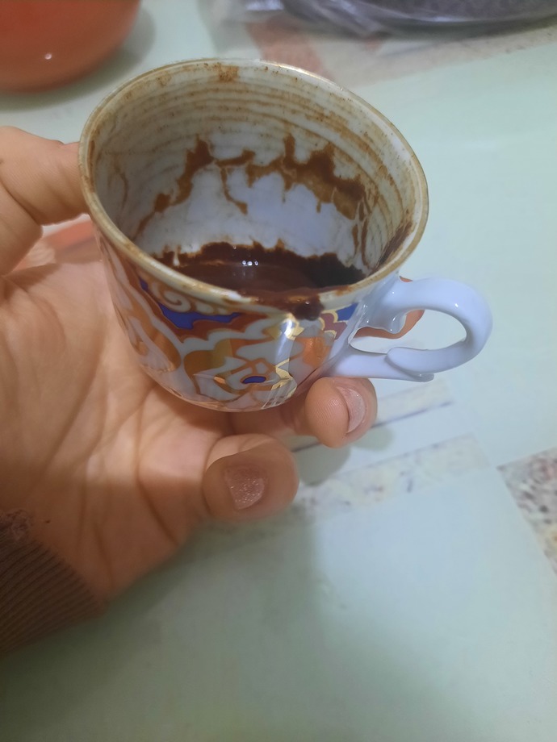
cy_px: 371
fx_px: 536
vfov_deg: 69.4
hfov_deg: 54.9
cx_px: 278
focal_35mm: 25
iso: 400
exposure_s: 1/25
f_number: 2
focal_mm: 4.6
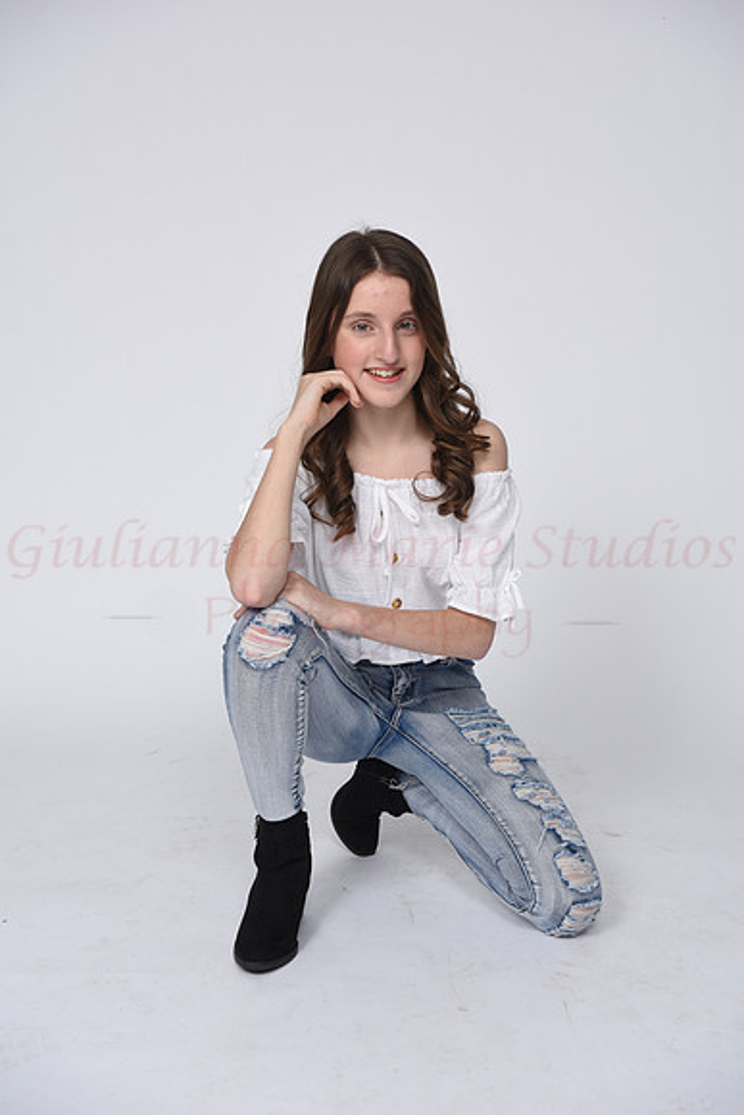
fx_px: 1549
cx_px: 372
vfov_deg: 39.6
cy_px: 558
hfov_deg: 27.0
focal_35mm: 50
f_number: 9
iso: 160
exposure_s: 1/125
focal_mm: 50
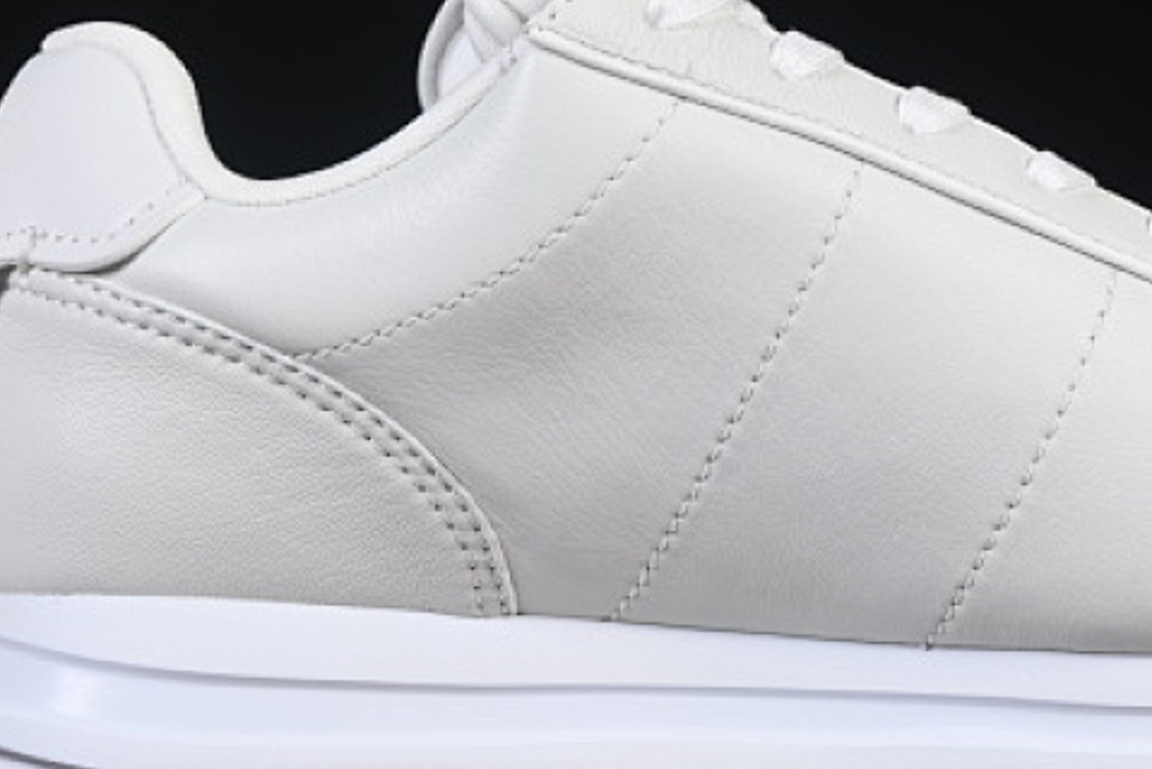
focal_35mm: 169
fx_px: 5411
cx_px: 835
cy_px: 286
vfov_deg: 8.1
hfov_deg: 12.1
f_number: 8
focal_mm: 50
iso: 160
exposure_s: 1/80
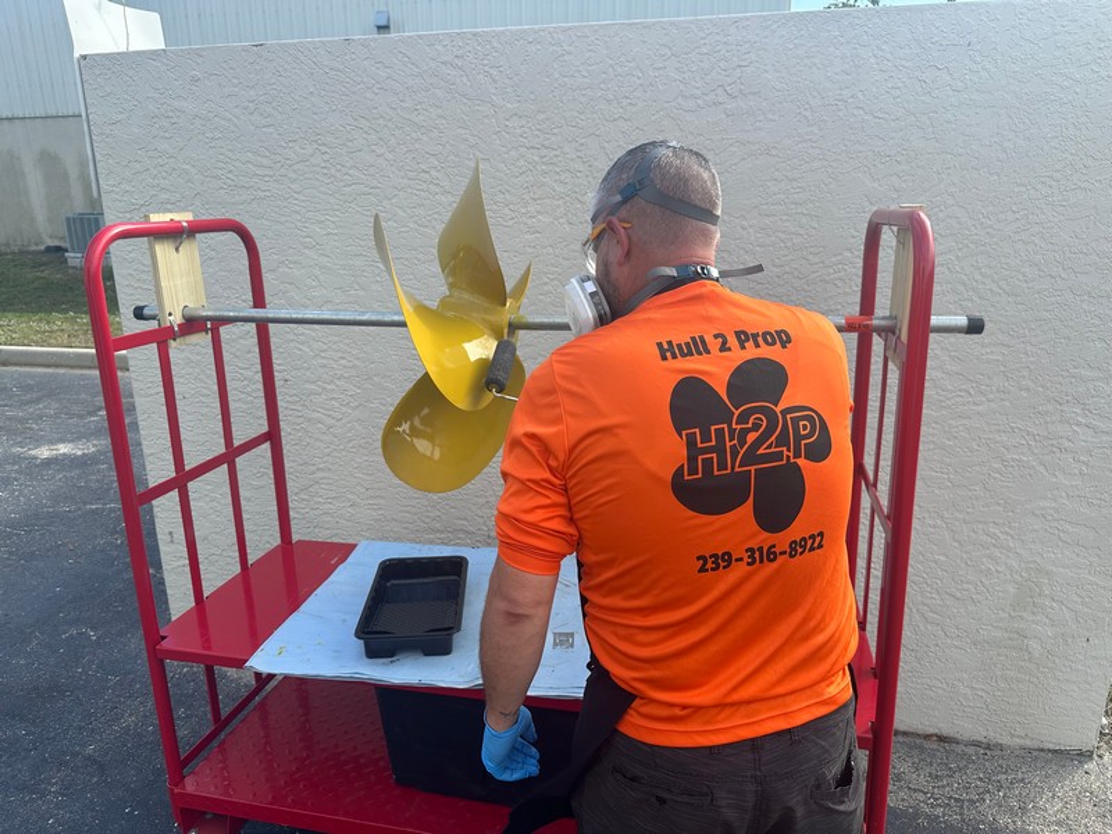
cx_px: 556
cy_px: 417
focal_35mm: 24
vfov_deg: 56.8
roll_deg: +0.6
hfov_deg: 71.6
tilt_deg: -16.6
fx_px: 771
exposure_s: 1/1587
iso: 80
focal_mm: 6.86
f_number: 1.78
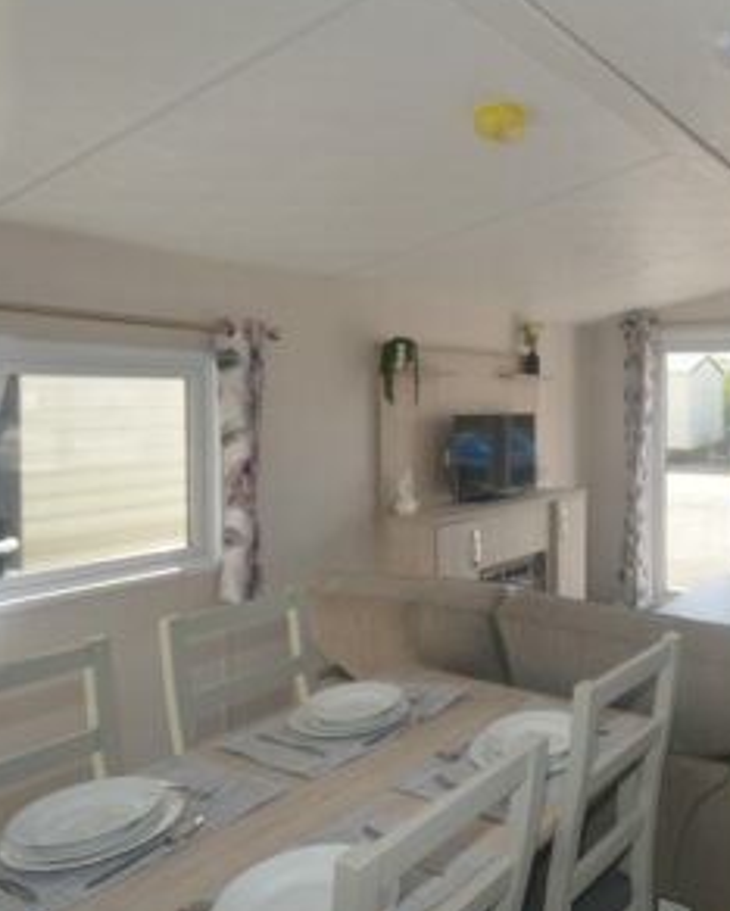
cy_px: 418
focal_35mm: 26
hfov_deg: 48.7
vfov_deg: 65.9
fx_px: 701
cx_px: 668
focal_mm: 10
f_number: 5.6
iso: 160
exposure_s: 1/125
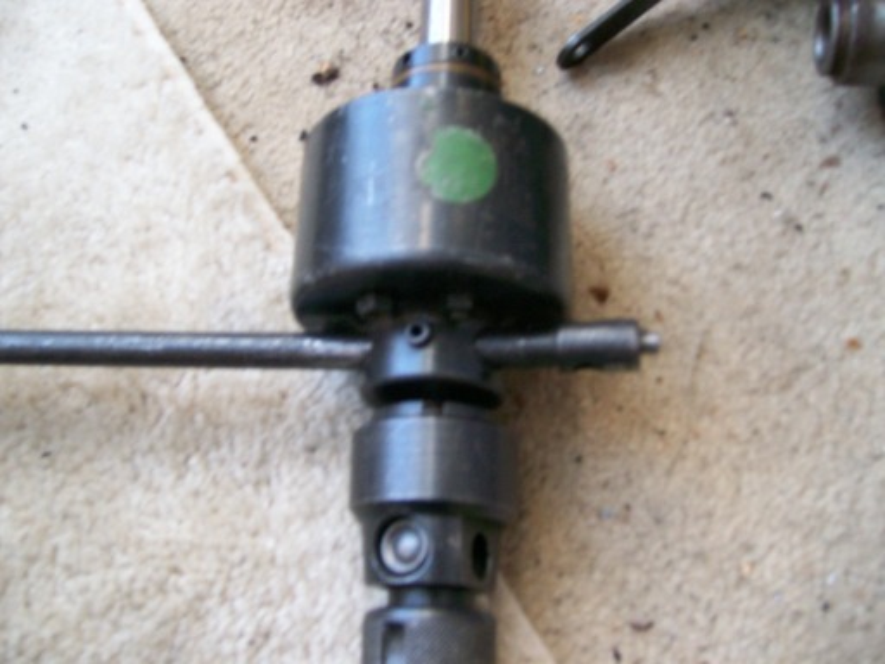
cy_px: 332
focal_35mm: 35
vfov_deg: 40.7
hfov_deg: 52.6
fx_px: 895
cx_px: 442
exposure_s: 1/64
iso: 200
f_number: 2.8
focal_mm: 5.8
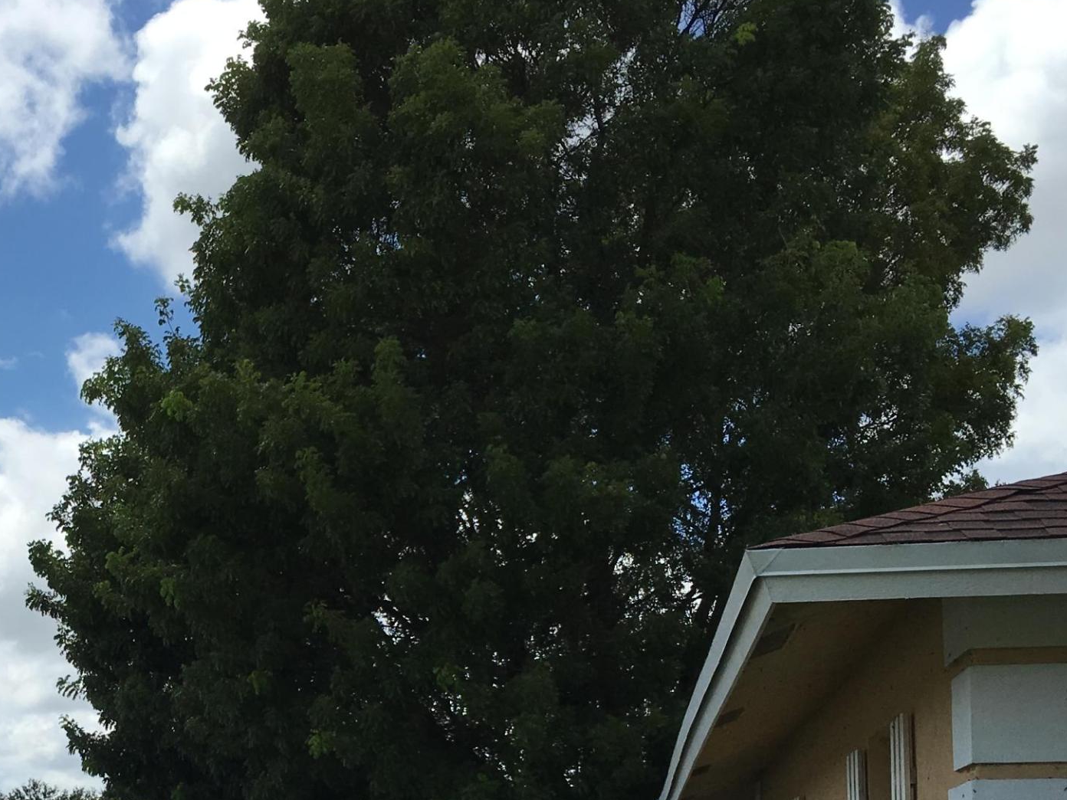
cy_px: 784
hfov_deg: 30.7
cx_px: 101
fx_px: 1849
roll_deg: +1.4
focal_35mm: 60
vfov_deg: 23.5
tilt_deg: +5.1
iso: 25
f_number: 2.2
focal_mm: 4.15
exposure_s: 1/2262
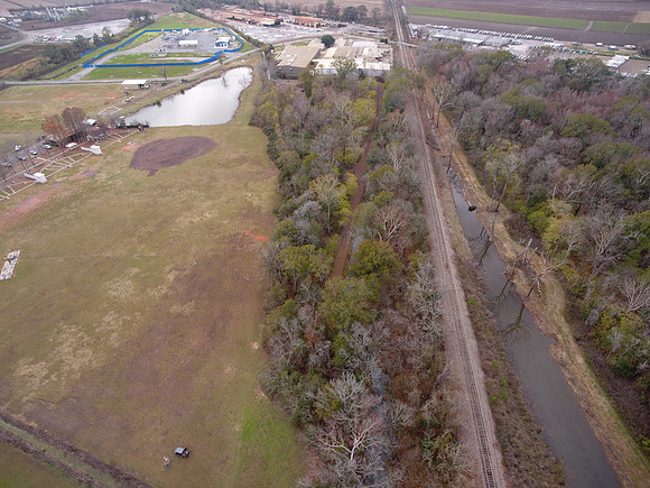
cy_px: 244
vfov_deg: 66.0
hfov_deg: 81.7
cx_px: 325
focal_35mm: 20
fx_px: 376
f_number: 2.8
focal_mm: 3.61
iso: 100
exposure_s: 1/244
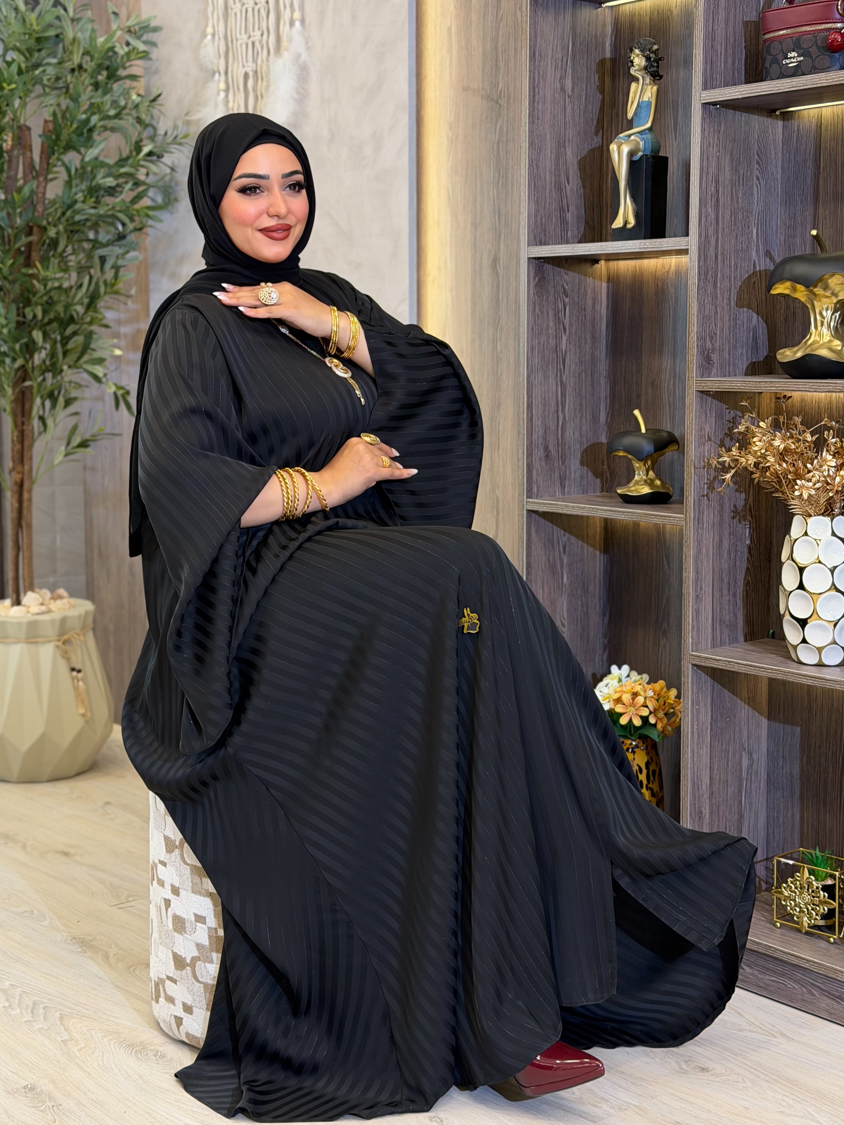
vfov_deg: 36.2
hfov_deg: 27.5
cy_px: 533
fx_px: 1723
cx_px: 416
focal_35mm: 53
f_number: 1.78
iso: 50
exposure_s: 1/100
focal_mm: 6.76
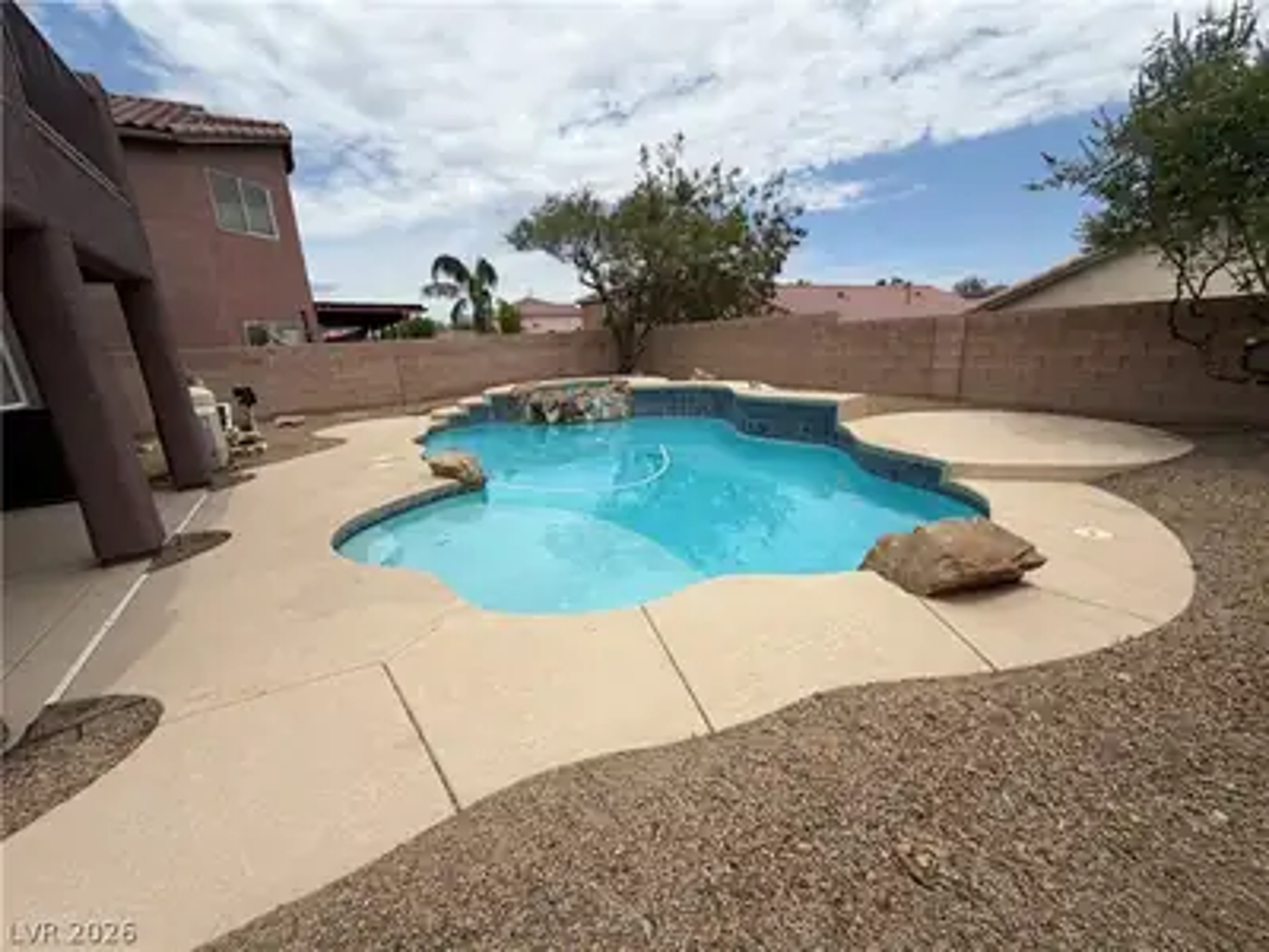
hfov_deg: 102.1
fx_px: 513
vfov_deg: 85.7
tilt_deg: -17.4
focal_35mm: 14
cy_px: 476
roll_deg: +2.0
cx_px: 634
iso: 20
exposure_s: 1/1497
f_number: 2.2
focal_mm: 2.22
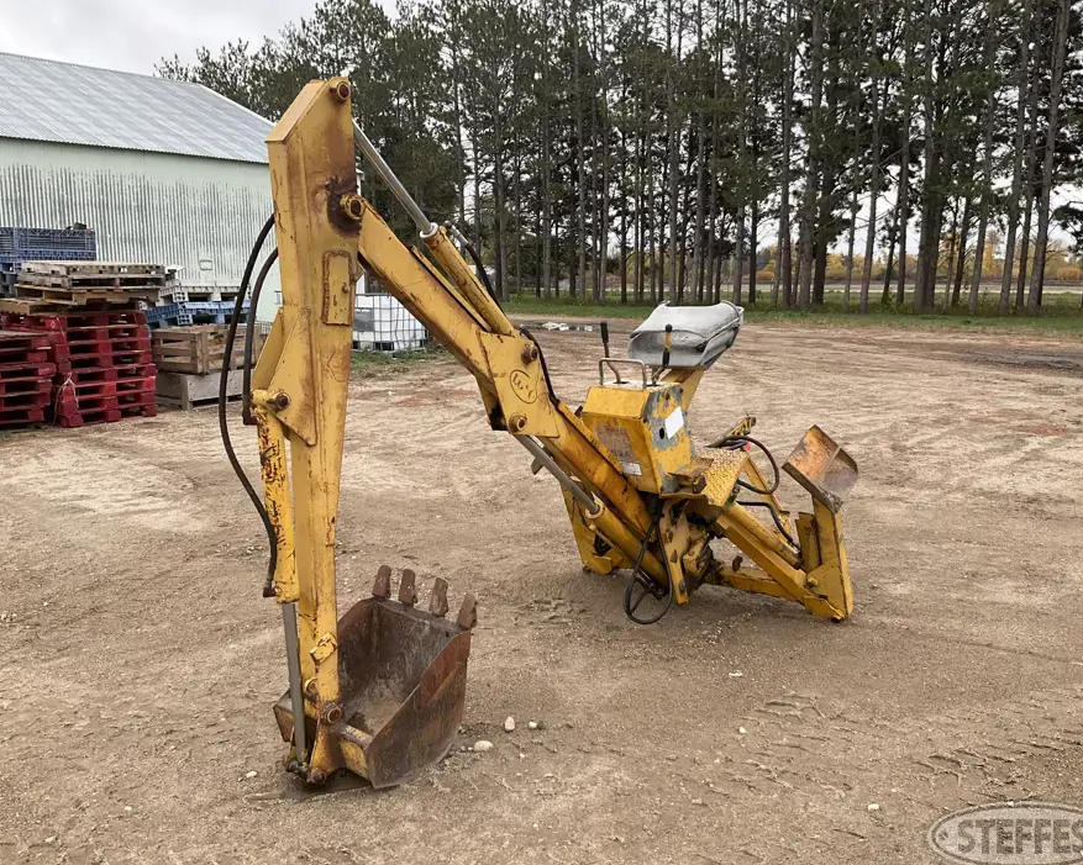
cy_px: 442
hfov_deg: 57.2
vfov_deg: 47.1
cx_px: 553
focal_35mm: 31
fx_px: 993
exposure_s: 1/469
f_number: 1.8
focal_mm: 3
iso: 25
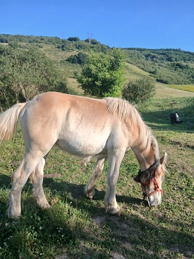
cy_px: 130
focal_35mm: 26
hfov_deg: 53.1
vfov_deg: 67.3
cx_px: 97
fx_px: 194
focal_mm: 3.98
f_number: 1.8
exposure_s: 1/357
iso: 20
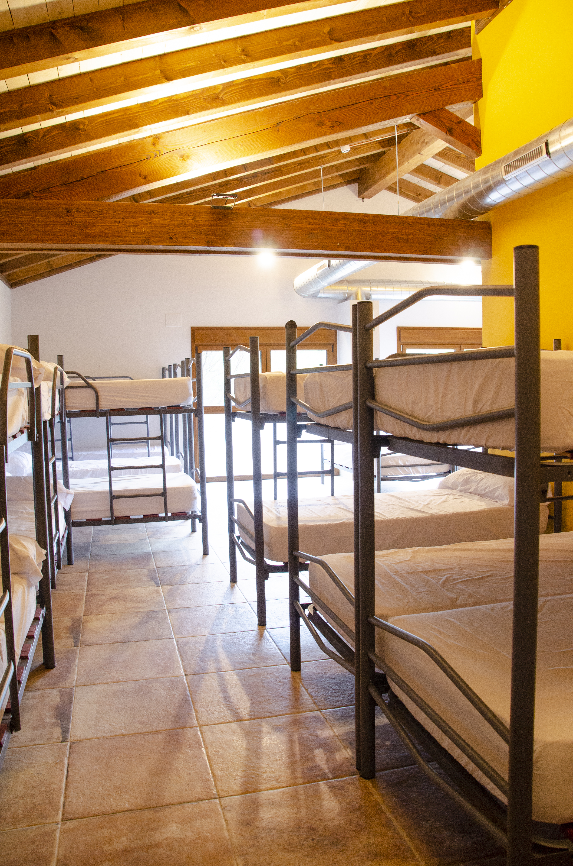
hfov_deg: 47.7
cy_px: 433
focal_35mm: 27
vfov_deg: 67.5
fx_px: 647
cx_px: 286
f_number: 5.6
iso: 640
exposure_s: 1/40
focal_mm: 18
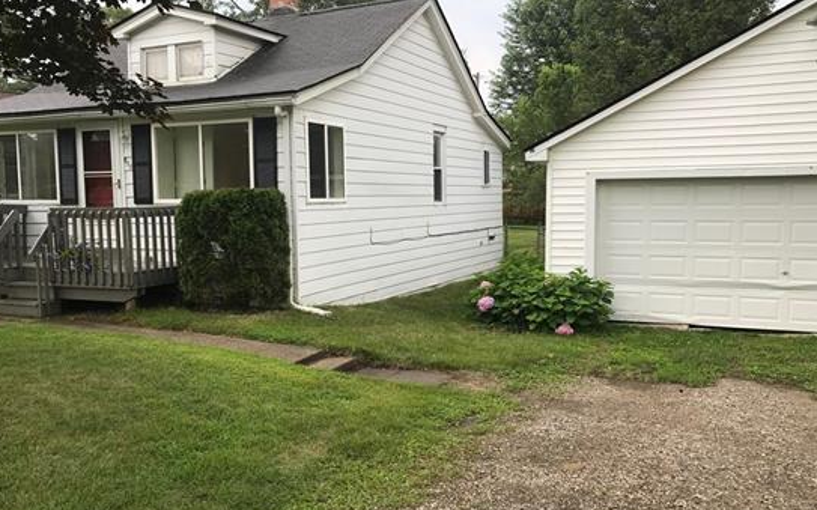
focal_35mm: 35
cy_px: 262
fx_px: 779
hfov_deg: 55.3
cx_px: 375
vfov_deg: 36.2
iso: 20
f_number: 1.8
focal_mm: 3.99
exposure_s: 1/219
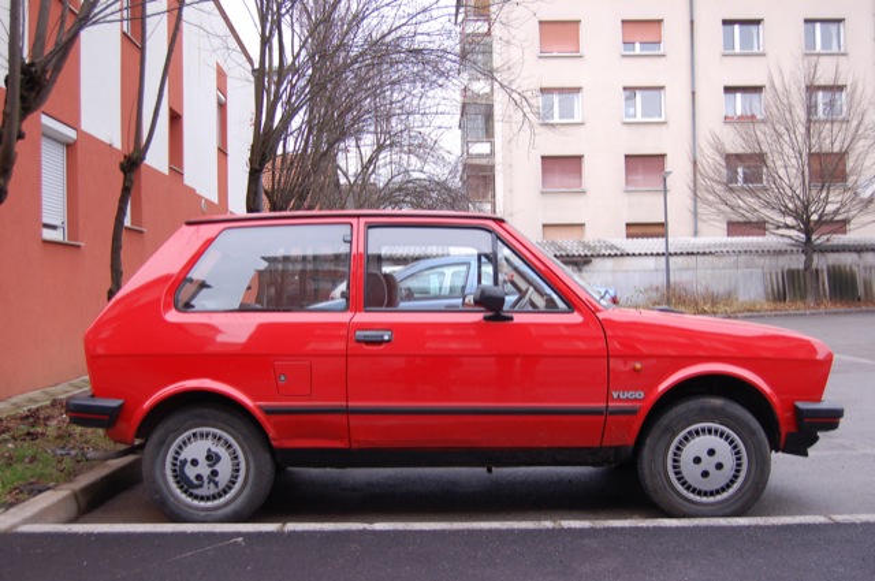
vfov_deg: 36.8
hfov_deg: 53.2
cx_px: 438
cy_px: 290
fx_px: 874
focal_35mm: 36
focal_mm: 24
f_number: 4
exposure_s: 1/60
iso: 400
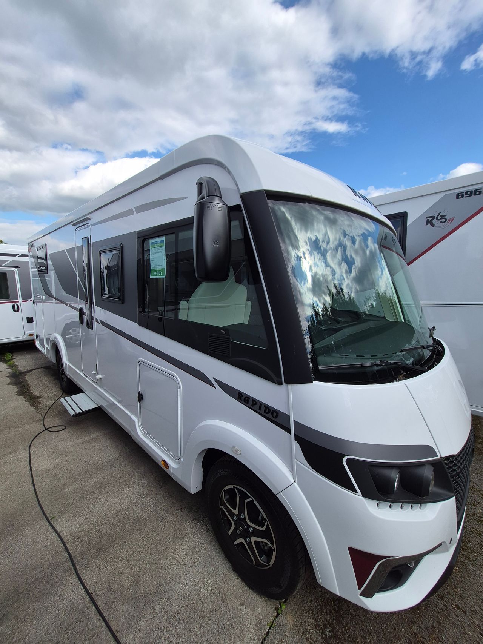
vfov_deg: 106.2
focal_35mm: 13
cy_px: 322
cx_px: 242
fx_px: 242
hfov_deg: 89.9
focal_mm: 1.74
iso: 40
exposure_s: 1/1116
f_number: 2.2
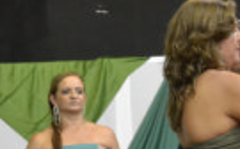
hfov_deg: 12.8
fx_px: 1039
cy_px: 216
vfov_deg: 8.1
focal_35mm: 159
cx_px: 302
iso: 3200
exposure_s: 1/20
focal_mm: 28
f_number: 4.5
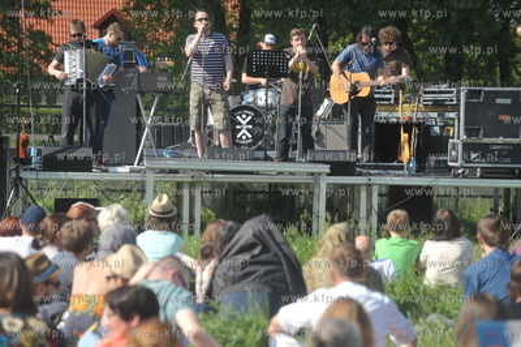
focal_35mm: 190
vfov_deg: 7.2
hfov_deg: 10.8
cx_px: 260
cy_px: 174
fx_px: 2747
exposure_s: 1/1250
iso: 400
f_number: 5.6
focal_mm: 190
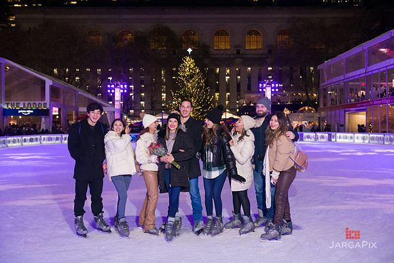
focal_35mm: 34
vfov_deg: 38.9
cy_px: 132
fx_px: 372
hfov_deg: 55.8
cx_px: 197
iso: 2000
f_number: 4
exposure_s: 1/200
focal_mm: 34
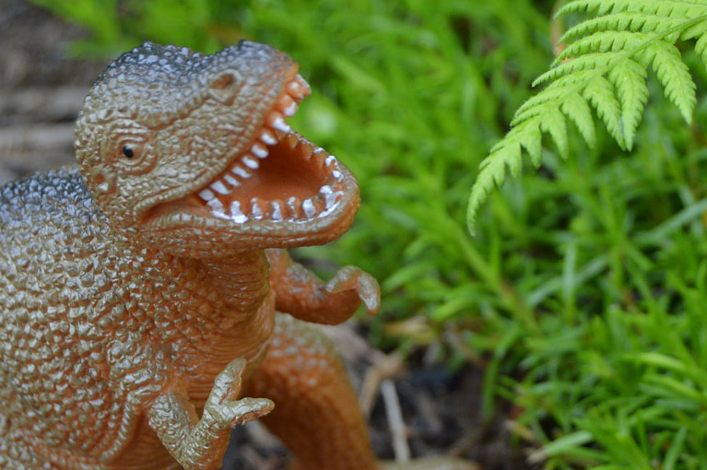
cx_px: 464
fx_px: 2826
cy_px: 276
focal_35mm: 144
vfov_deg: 9.5
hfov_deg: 14.2
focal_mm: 46
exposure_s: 1/125
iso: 250
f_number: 5.6
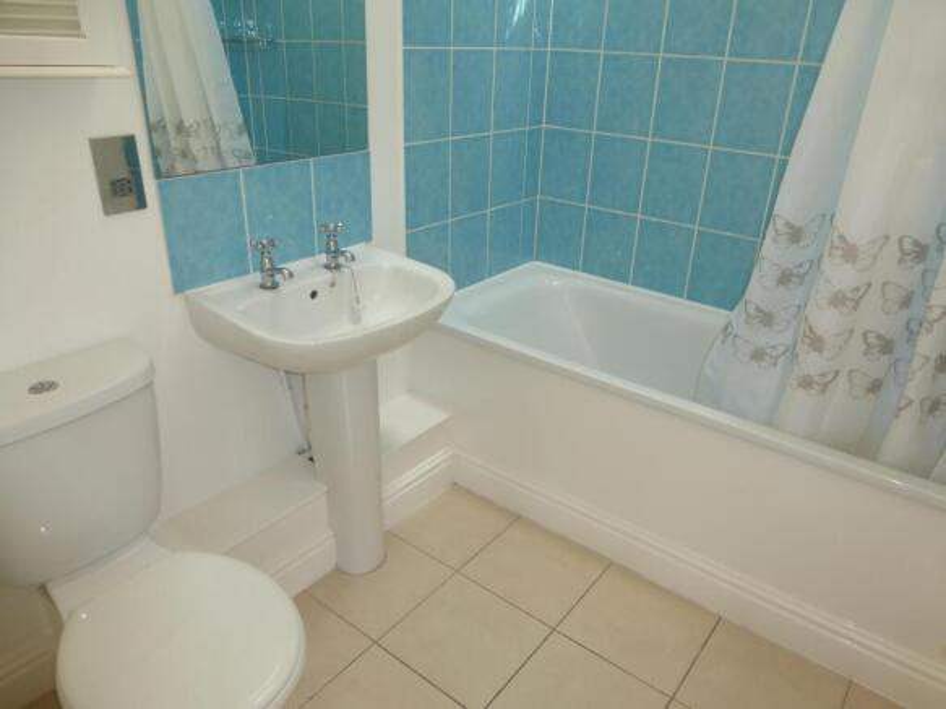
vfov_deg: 56.8
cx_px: 473
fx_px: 656
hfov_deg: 71.6
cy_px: 354
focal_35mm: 24
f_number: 3.3
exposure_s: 1/80
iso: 100
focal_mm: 4.3
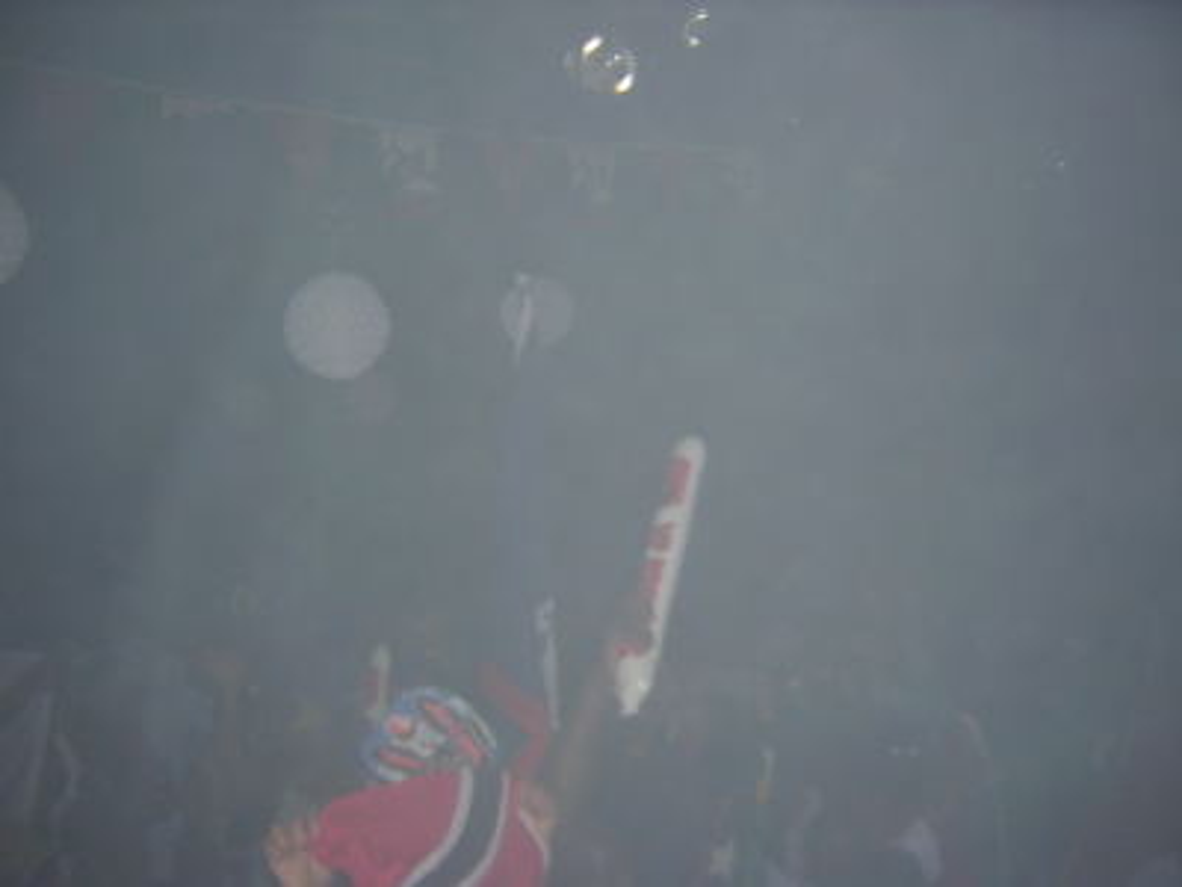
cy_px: 444
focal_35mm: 36
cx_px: 591
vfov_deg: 39.7
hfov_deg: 51.4
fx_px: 1229
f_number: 2.6
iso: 100
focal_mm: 4.7
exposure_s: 1/60.1
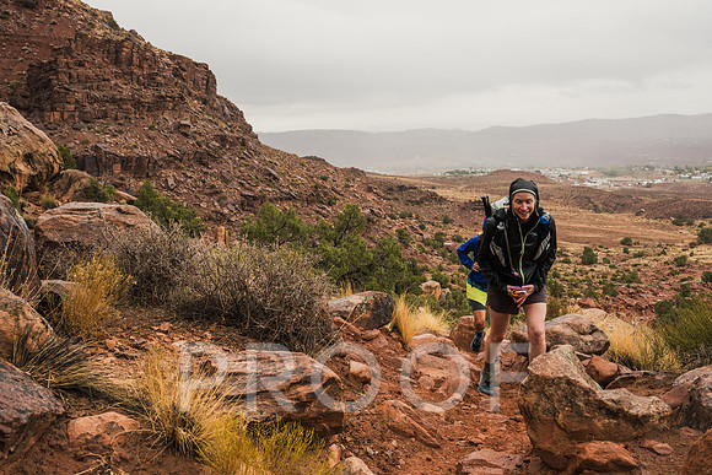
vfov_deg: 37.8
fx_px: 693
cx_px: 356
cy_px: 238
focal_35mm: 35
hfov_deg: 54.4
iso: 200
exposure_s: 1/250
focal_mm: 34
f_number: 6.3
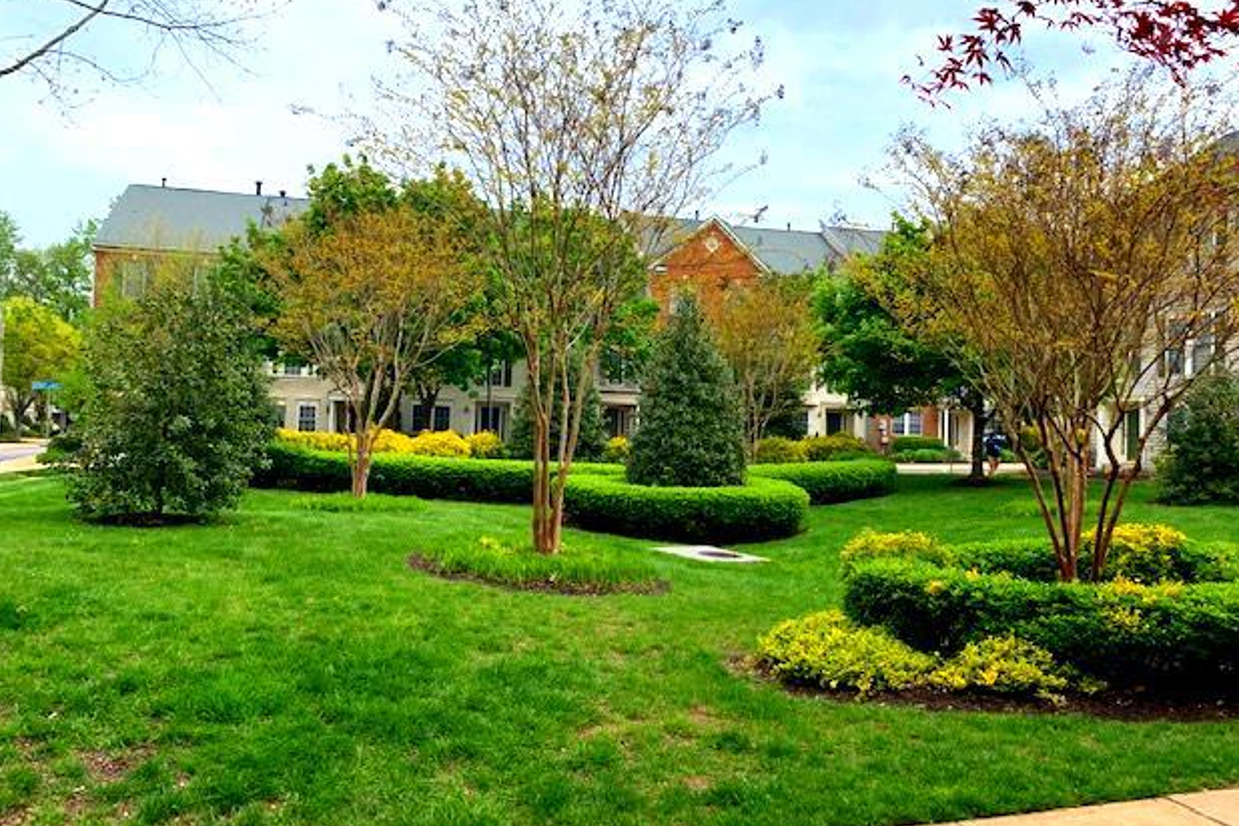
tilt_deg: +1.1
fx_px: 964
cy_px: 403
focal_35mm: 28
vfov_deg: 46.4
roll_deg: -1.8
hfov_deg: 65.5
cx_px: 609
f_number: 1.8
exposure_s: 1/1779
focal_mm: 4.25
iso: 25
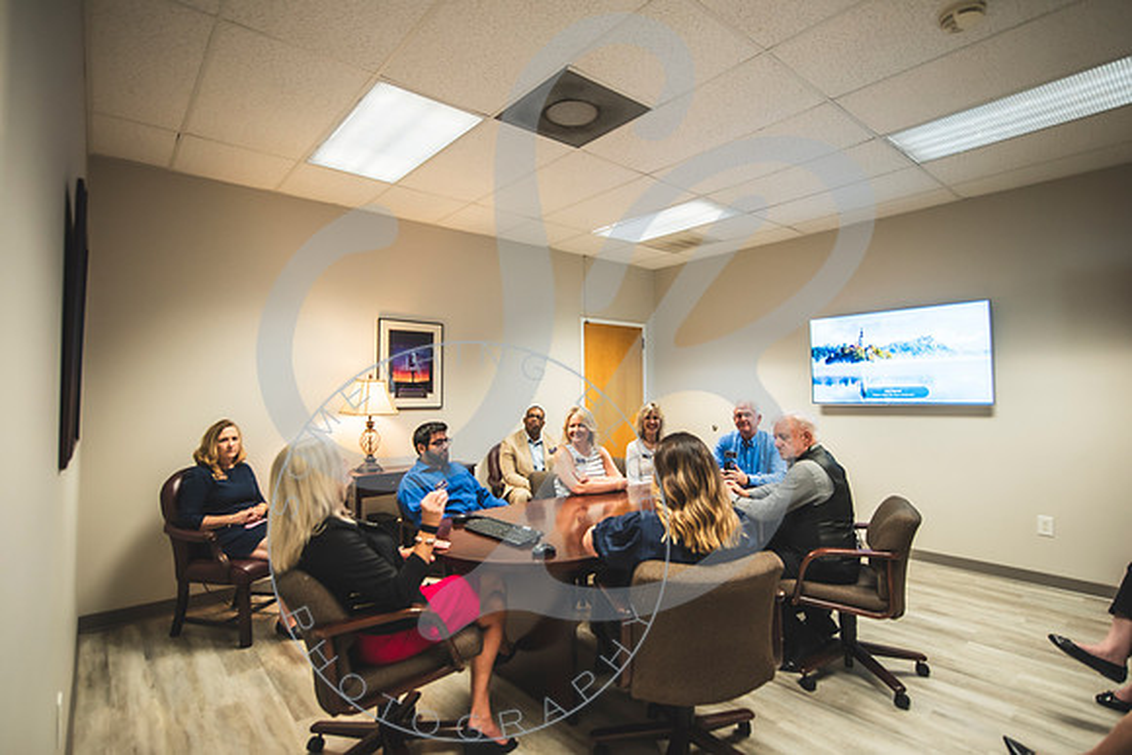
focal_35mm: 18
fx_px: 569
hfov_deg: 89.7
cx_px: 565
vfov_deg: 67.2
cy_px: 378
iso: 800
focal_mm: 18
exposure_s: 1/200
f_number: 2.8
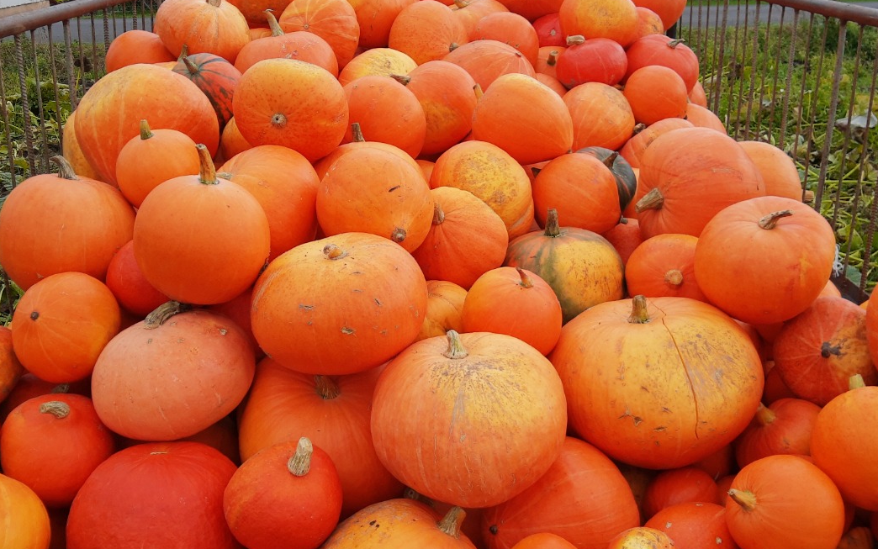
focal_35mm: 38
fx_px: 909
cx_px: 433
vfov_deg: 33.6
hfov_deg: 51.5
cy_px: 255
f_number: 1.8
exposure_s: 1/150
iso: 40
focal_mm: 3.95
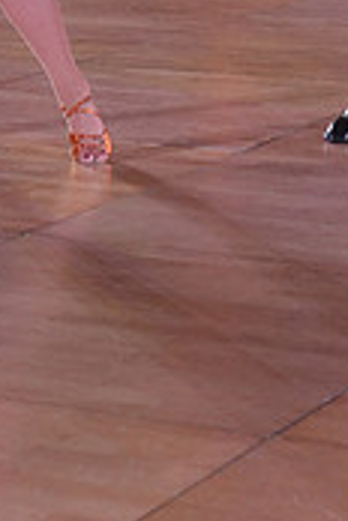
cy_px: -231
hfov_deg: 7.9
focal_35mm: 173
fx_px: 2508
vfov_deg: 11.4
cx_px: 202
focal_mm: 52
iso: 1250
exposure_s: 1/400
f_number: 4
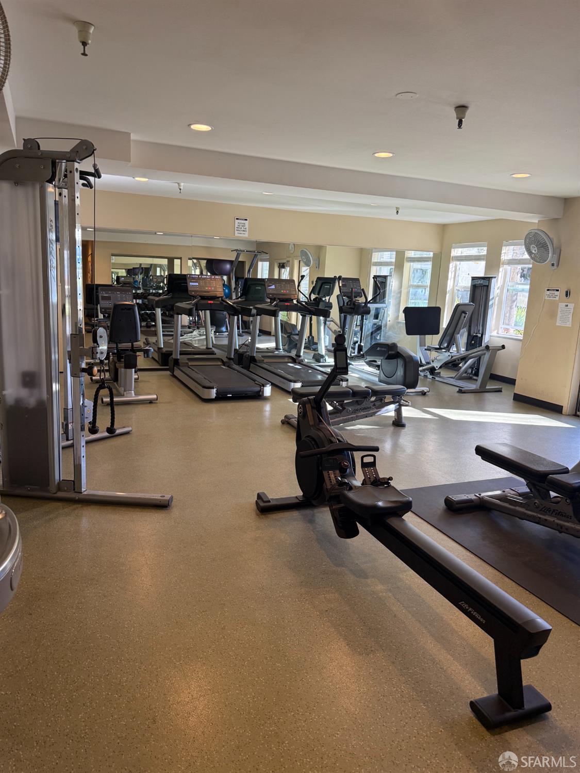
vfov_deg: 71.6
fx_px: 536
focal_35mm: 24
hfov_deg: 56.8
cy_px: 386
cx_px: 290
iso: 200
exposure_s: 1/120
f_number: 1.78
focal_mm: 6.76
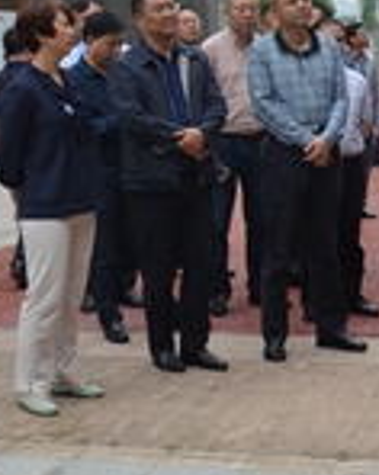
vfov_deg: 19.3
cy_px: 236
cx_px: 87
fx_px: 1399
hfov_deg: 15.3
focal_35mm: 100
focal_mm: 21
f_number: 8
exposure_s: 1/250
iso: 400
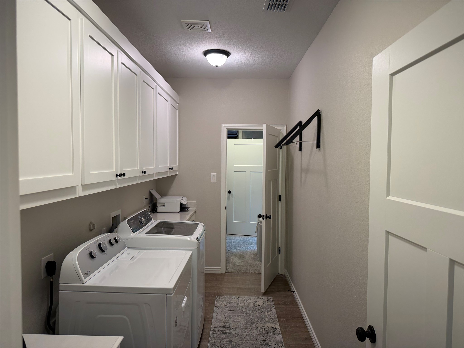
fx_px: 322
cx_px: 232
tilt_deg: -4.4
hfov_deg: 71.6
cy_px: 174
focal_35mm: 24
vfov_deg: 56.8
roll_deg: -0.8
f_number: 1.78
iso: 160
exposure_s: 1/120
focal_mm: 6.76
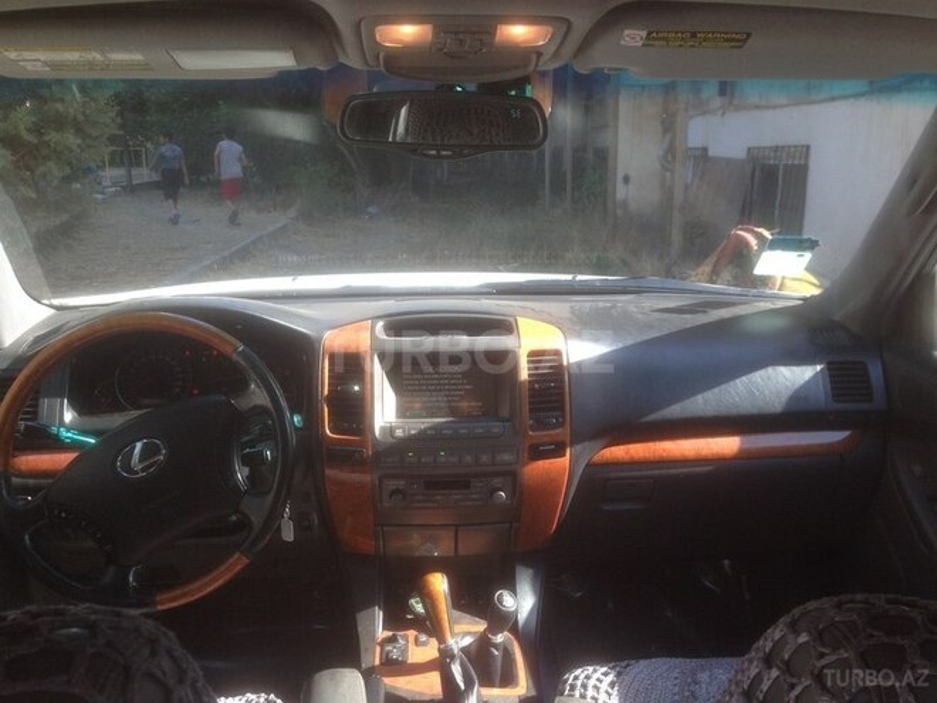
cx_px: 468
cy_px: 352
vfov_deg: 42.9
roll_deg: +0.8
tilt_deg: -11.8
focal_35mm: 33
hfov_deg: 55.4
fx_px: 893
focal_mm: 4.12
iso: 64
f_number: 2.4
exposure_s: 1/120
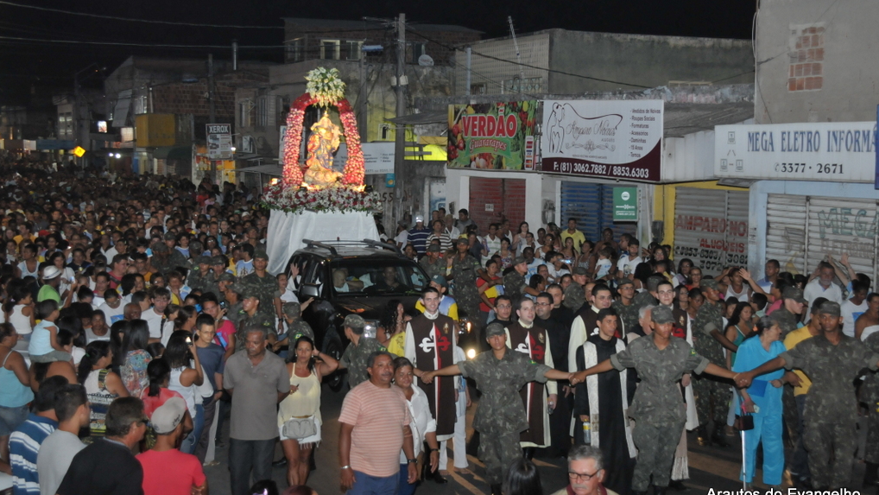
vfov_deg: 20.1
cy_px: 226
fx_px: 1399
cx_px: 440
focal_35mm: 60
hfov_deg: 34.9
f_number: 4.8
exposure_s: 1/25
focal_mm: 38
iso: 800
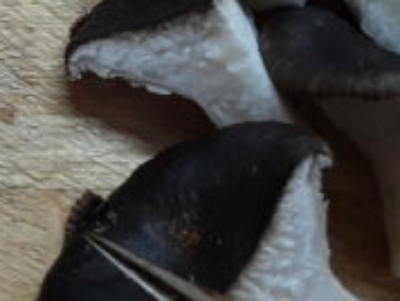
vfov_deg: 13.7
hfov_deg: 17.1
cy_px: -24
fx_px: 1227
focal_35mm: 106
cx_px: -160
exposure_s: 1/50
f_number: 1.9
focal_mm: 2.91
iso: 50
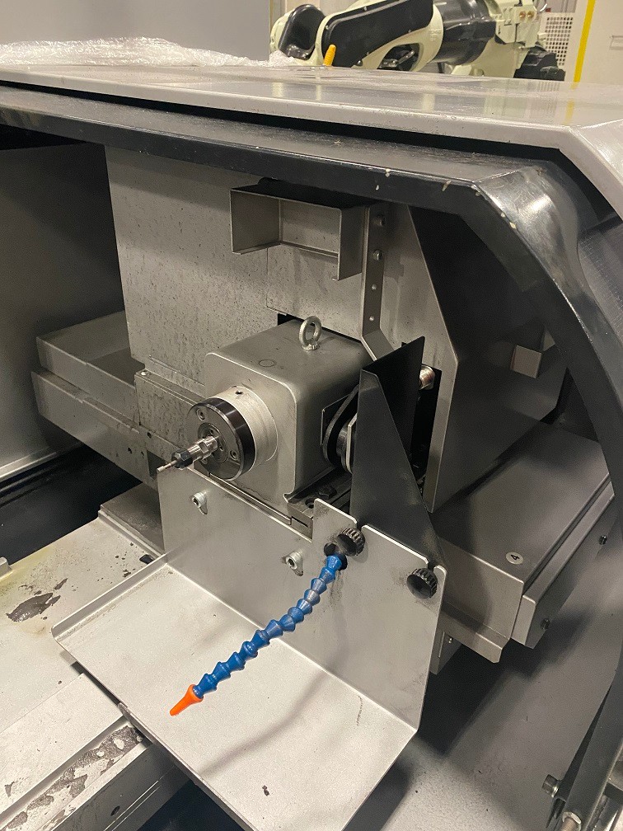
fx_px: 624
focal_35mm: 26
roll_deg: -0.6
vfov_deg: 67.3
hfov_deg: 53.1
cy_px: 416
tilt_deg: -29.6
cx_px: 312
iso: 500
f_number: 1.8
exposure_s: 1/40
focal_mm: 4.25
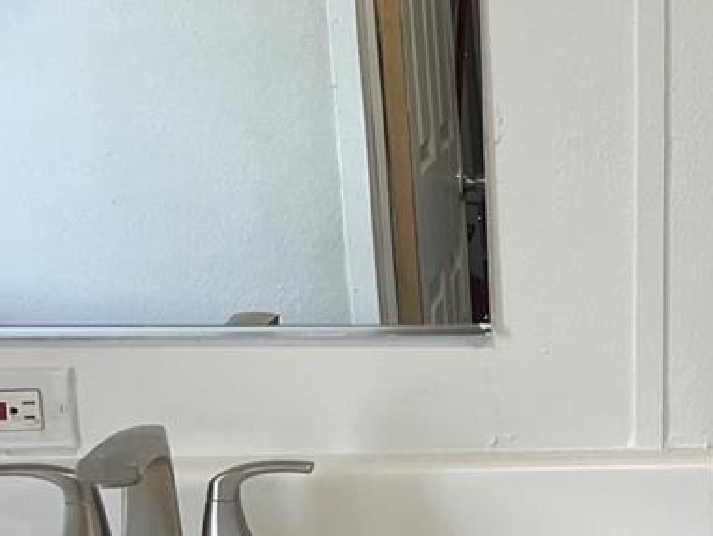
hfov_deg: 17.5
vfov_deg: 15.1
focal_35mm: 98
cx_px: 1135
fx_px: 2020
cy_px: 394
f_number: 1.6
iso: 80
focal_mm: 5.1
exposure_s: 1/120
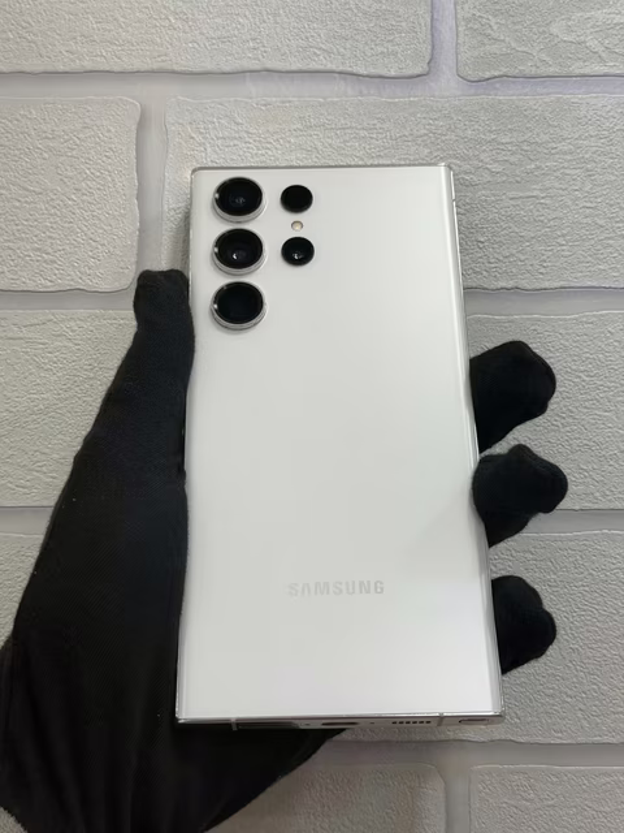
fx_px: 1154
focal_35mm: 48
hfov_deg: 30.3
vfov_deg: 39.7
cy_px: 416
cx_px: 312
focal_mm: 6.76
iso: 50
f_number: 1.78
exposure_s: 1/121
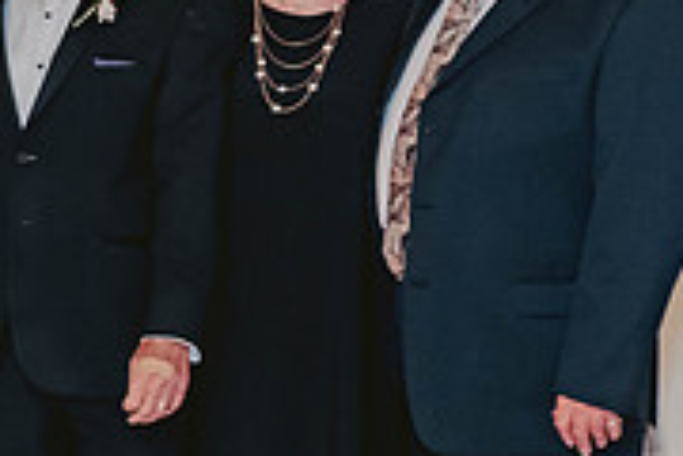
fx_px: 3984
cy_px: 142
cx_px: -438
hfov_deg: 9.4
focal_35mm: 210
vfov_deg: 6.5
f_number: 3.2
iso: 1250
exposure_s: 1/60
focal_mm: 60
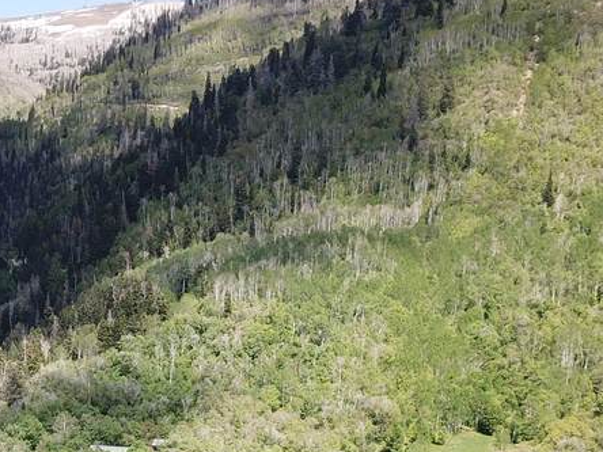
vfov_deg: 18.4
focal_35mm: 75
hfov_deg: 24.2
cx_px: -69
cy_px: 574
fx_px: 1306
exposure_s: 1/683
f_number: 2.2
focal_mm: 4.7
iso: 100
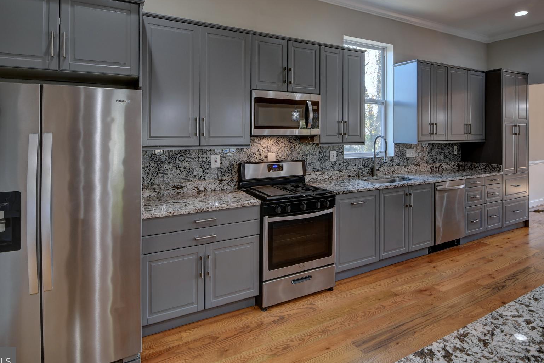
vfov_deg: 60.9
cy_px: 131
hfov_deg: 83.7
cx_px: 300
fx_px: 302
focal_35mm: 20
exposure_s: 1/4
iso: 200
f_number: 10
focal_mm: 10
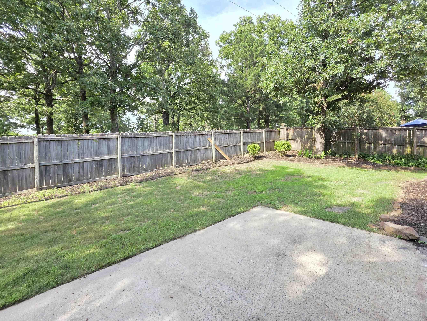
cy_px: 146
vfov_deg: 81.6
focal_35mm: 15
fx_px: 185
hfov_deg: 98.0
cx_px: 228
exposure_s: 1/719
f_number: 1.9
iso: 100
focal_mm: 2.2
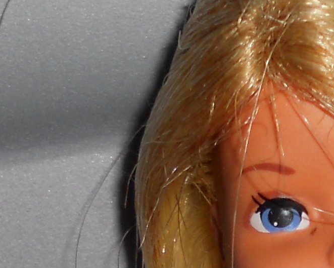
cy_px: 585
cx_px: 194
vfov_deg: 7.7
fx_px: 1869
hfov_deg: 10.2
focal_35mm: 189
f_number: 8.8
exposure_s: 1/25
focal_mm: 5.8
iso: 80
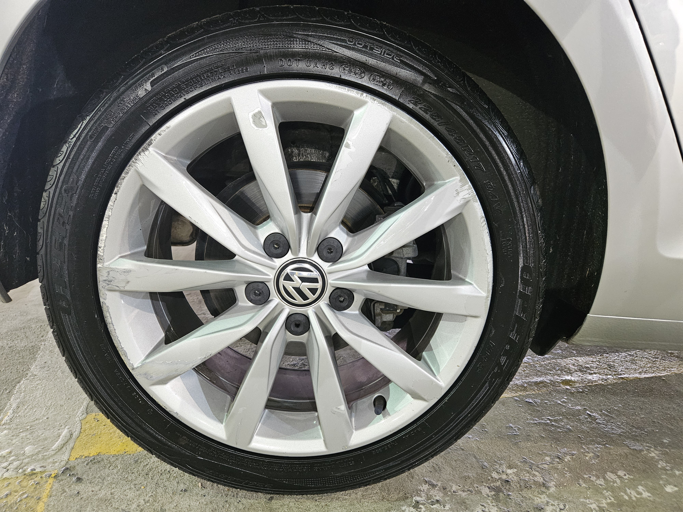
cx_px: 342
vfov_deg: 58.9
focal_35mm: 23
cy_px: 256
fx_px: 454
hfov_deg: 73.9
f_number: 1.8
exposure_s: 1/120
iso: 800
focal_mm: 5.4
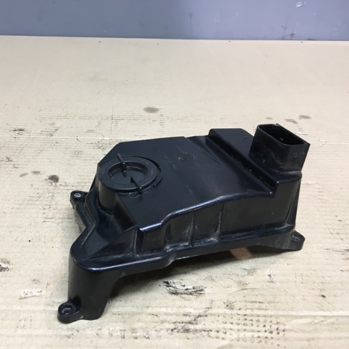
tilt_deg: -31.4
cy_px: 176
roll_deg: -2.7
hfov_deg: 46.9
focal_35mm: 35
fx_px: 399
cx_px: 134
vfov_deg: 47.2
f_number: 2.2
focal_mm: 4.15
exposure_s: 1/33
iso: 64
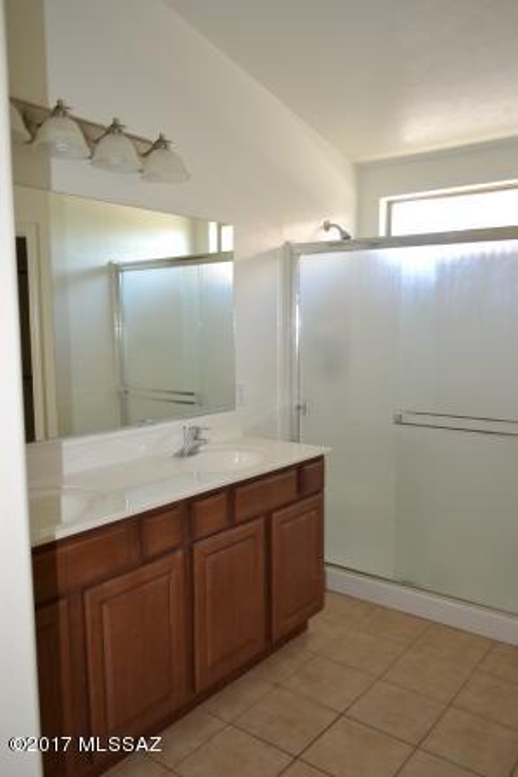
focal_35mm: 27
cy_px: 388
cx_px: 259
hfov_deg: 48.0
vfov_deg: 67.4
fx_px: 582
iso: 640
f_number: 3.5
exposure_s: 1/60
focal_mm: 18
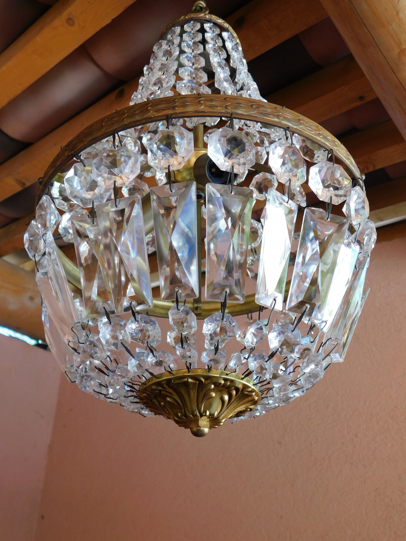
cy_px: 270
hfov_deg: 46.8
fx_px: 469
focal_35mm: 30
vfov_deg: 60.0
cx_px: 203
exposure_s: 1/50
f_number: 3.2
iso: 125
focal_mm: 5.3
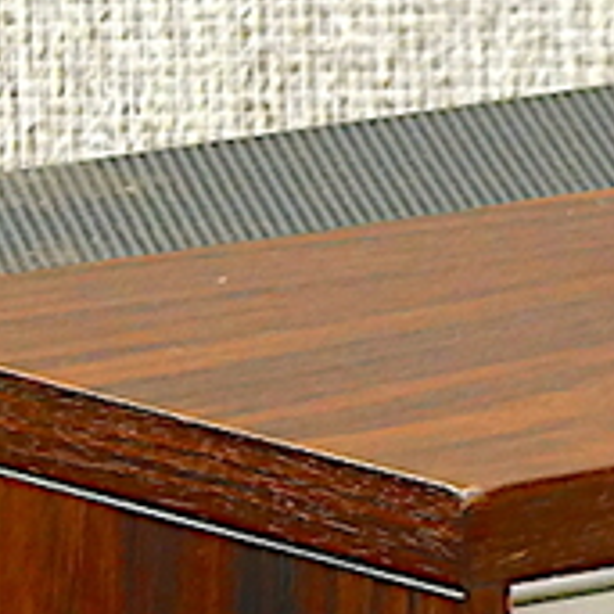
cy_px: 636
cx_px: 1031
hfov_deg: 2.5
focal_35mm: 711
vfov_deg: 2.5
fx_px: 14268
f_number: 5.4
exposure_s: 1/4
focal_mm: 25.6
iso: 200
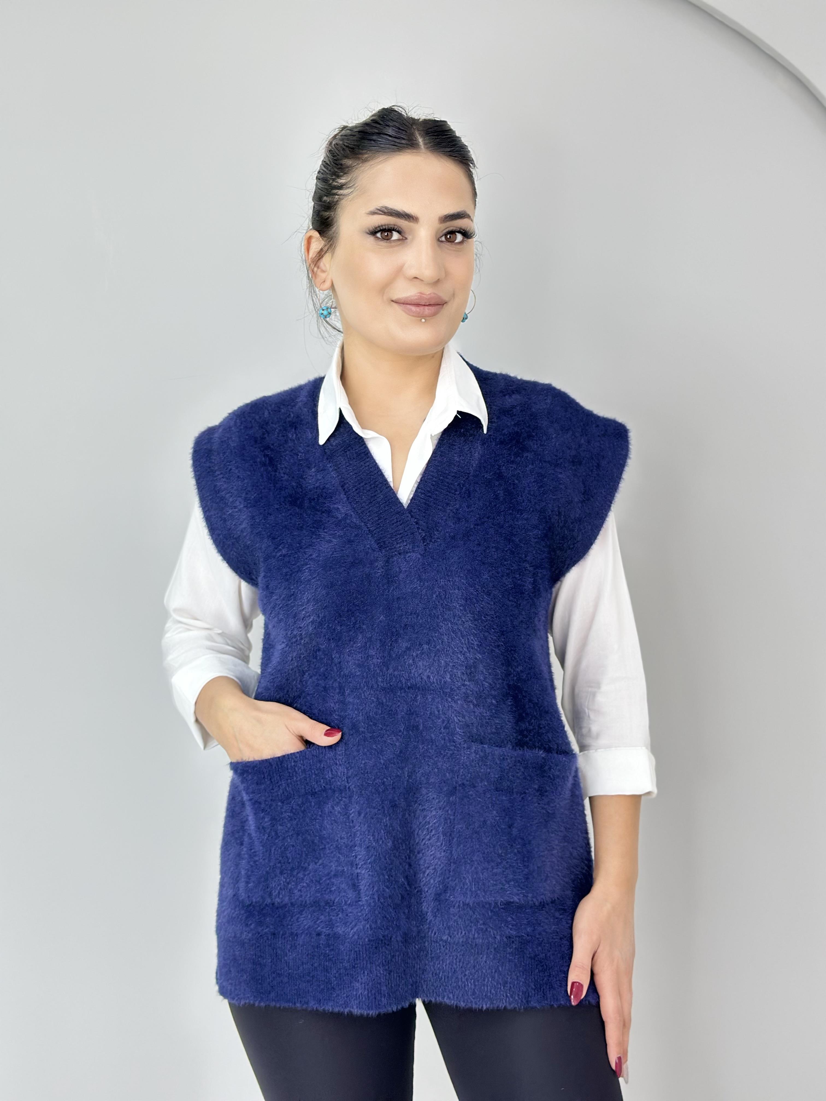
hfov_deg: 30.3
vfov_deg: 39.7
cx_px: 413
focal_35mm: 48
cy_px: 550
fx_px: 1527
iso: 125
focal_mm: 6.86
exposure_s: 1/100
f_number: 1.78
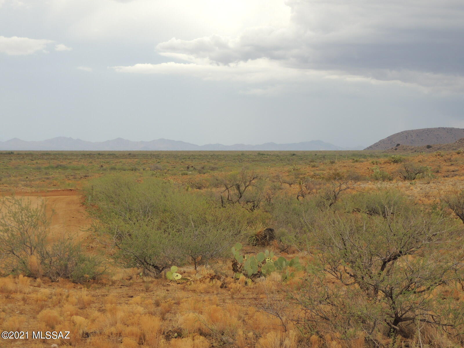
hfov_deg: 19.6
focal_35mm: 100
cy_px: 174
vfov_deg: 14.8
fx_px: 1340
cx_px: 232
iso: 100
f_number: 4.1
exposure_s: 1/320
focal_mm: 17.8
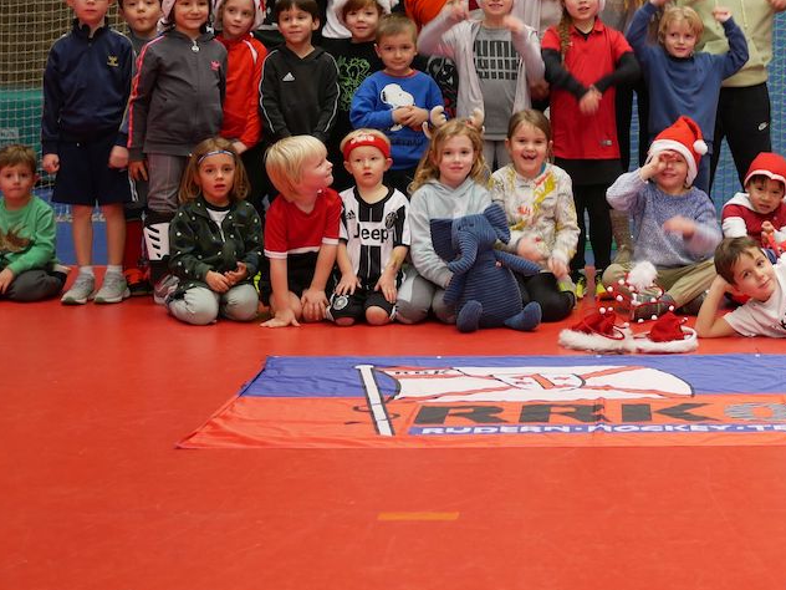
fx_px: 1726
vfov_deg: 19.0
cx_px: 674
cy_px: 34
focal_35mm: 76
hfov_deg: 25.0
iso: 500
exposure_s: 1/60
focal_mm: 20
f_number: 1.7
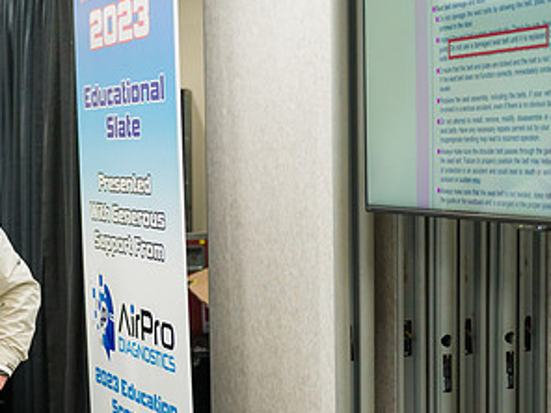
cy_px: 246
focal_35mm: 98
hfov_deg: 19.9
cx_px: 166
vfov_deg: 15.1
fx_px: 1560
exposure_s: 1/800
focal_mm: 52
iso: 3200
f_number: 3.2
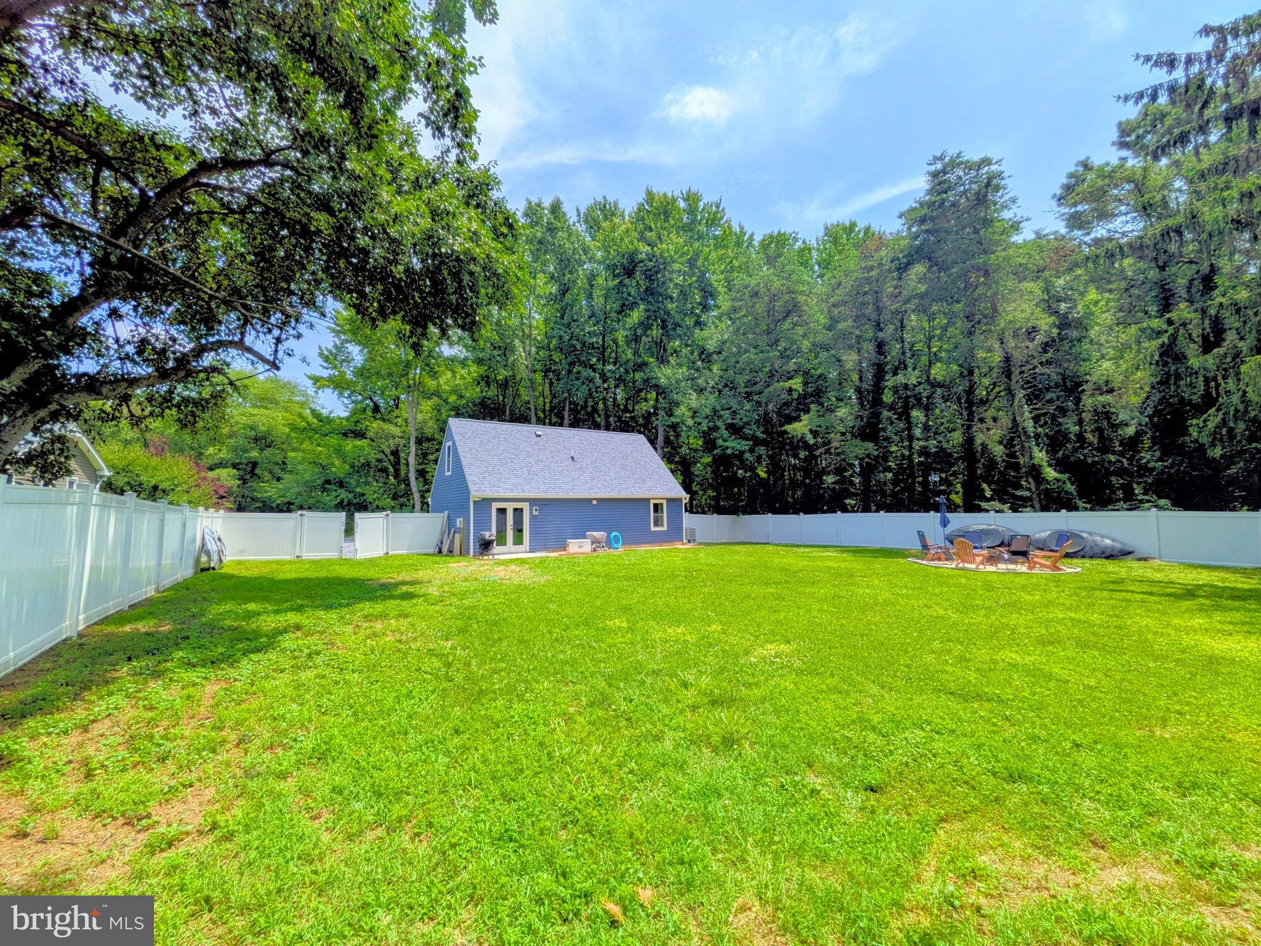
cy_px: 473
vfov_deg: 85.7
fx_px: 510
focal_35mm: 14
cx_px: 630
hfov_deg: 102.1
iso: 50
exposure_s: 1/2092
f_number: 2.2
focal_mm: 1.85
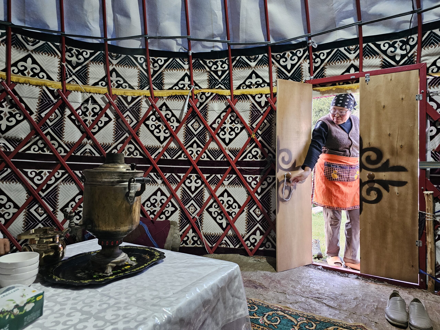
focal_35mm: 23
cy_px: 165
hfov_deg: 73.9
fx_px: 292
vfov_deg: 58.9
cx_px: 220
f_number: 1.7
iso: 640
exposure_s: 1/24
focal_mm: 6.3
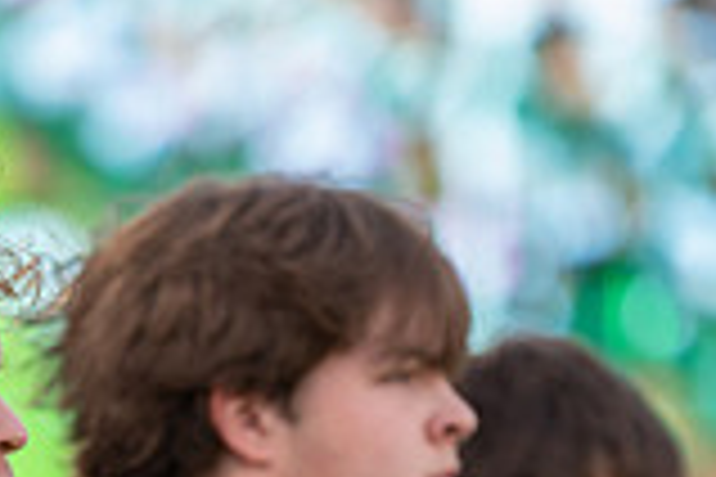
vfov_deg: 2.4
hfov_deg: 3.6
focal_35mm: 571
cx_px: -14
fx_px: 11356
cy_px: 785
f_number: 2.8
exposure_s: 1/320
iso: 160
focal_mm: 157
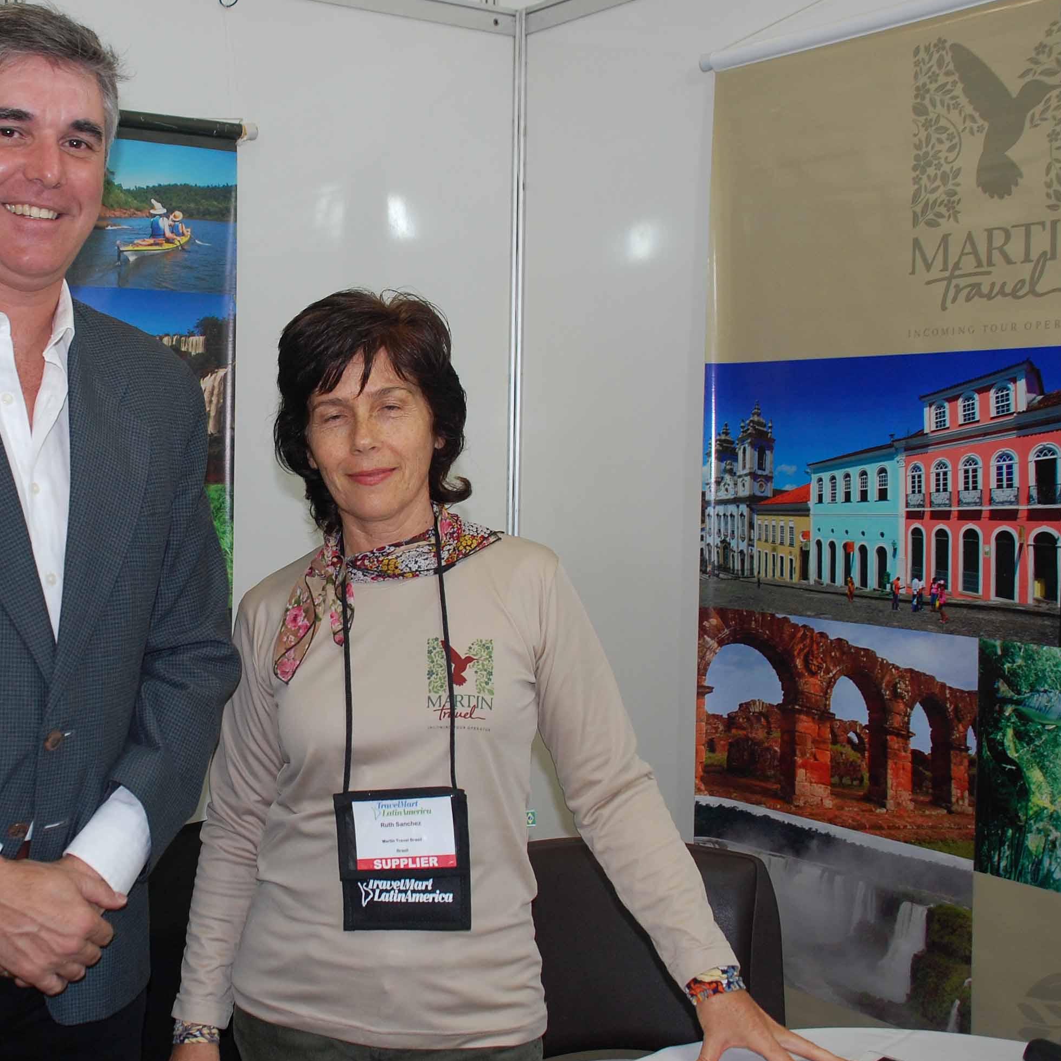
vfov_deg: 36.1
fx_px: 1630
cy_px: 521
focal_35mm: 47
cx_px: 286
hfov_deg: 35.4
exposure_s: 1/60
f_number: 4
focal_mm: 24
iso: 400
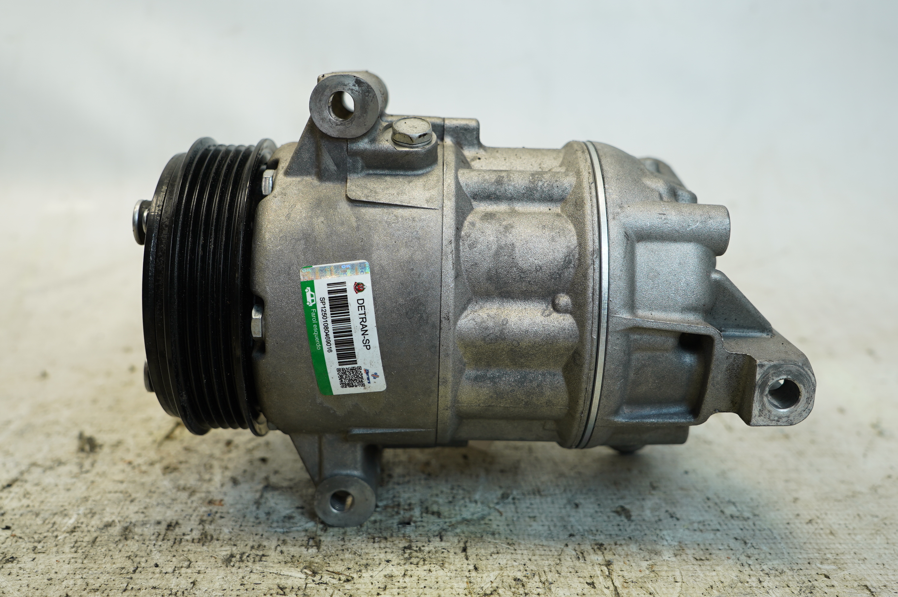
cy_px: 298
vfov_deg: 35.9
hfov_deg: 51.9
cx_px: 449
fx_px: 922
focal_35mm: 37
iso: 200
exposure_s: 1/60
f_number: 4
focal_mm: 25
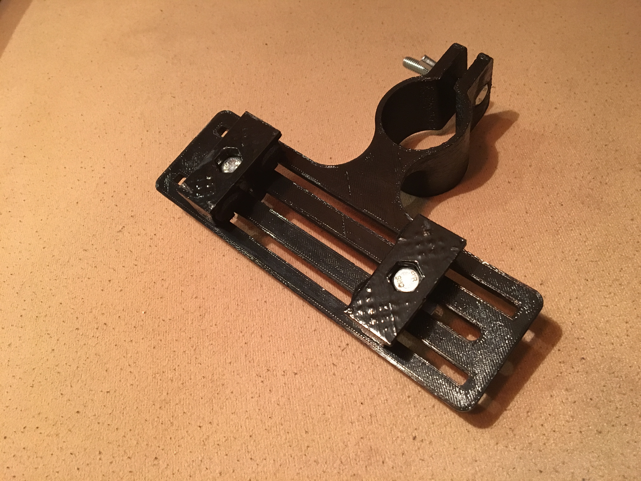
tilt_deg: -56.5
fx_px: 537
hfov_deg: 61.7
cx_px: 320
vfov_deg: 48.2
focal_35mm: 29
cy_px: 240
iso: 200
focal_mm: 4.15
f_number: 2.2
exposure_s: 1/25
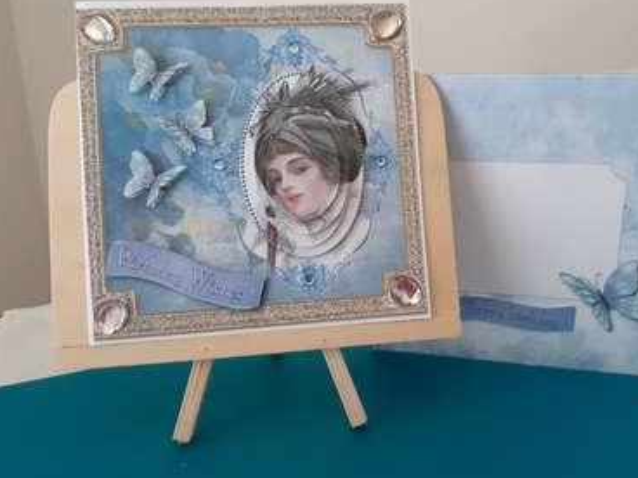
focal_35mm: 33
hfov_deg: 54.9
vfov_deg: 42.9
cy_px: 226
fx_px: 608
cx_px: 383
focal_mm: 3.6
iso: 200
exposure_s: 1/50
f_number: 1.9
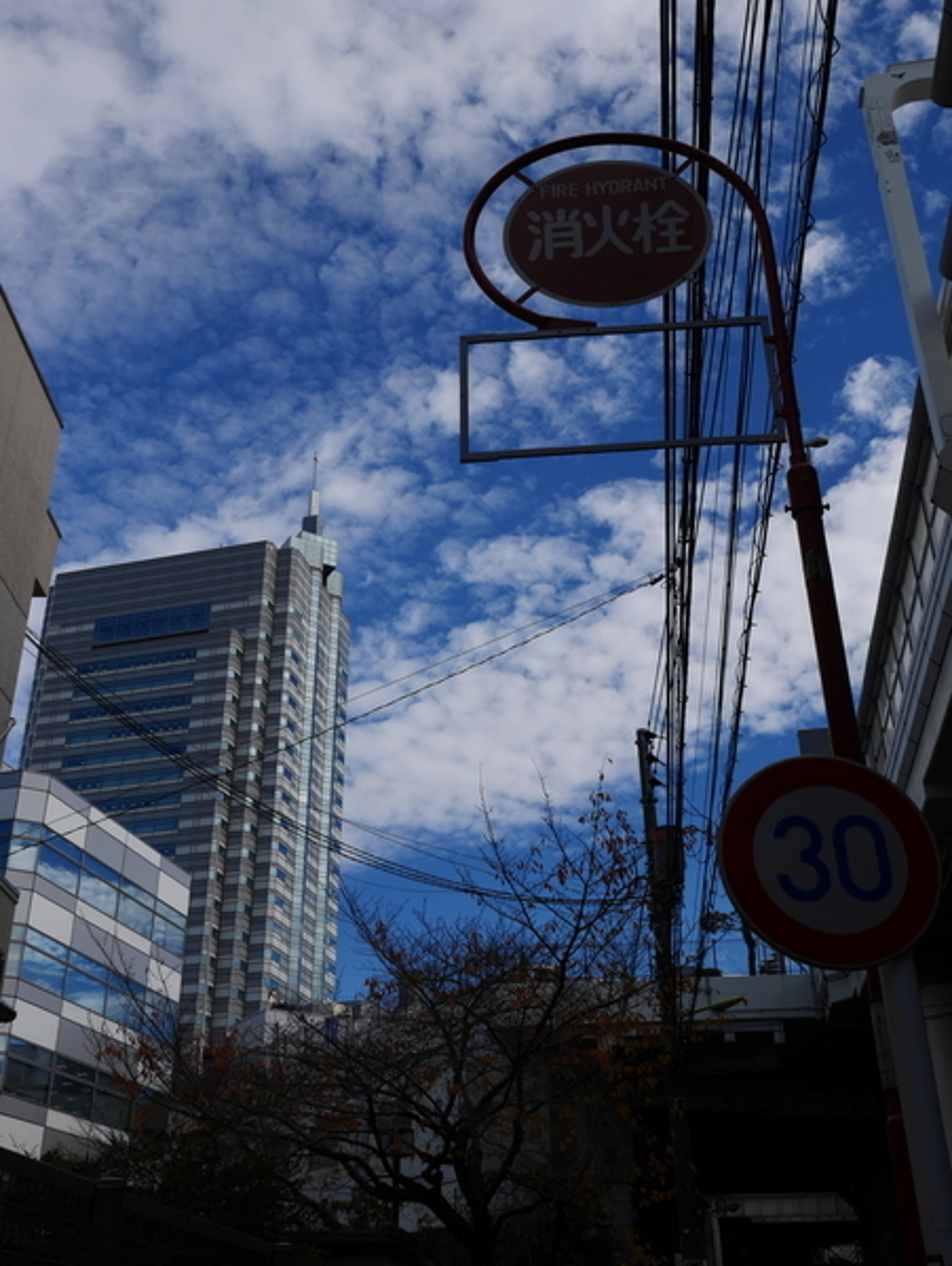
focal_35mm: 36
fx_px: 1318
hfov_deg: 39.7
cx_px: 476
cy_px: 633
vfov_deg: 51.3
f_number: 10
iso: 200
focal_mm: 18
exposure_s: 1/400
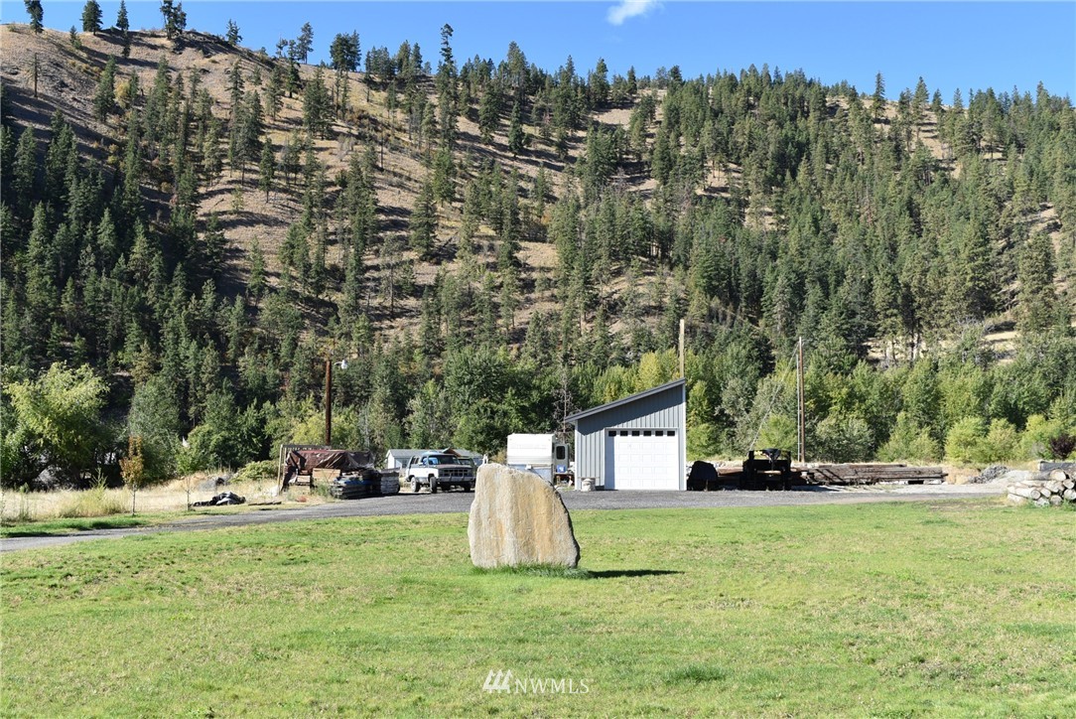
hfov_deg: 49.5
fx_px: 1166
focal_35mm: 39
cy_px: 360
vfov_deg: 34.2
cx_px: 538
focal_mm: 26
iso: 200
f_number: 9
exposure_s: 1/320
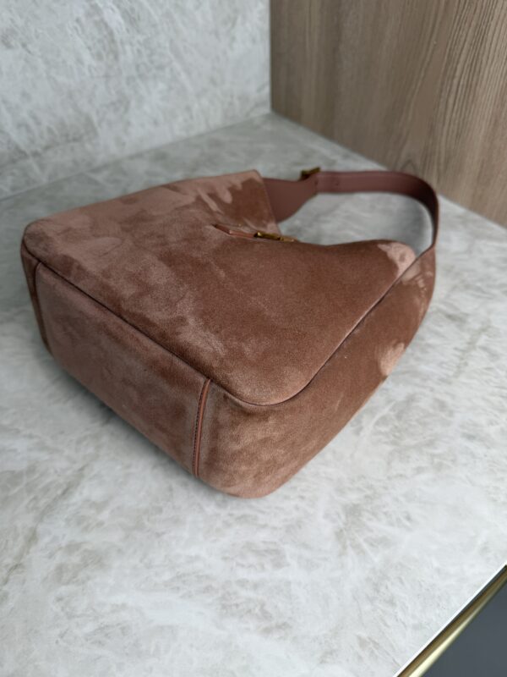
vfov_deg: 71.6
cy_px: 338
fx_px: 469
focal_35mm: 24
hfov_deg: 56.8
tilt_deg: -46.0
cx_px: 254
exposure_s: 1/262
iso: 64
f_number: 1.78
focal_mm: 6.76
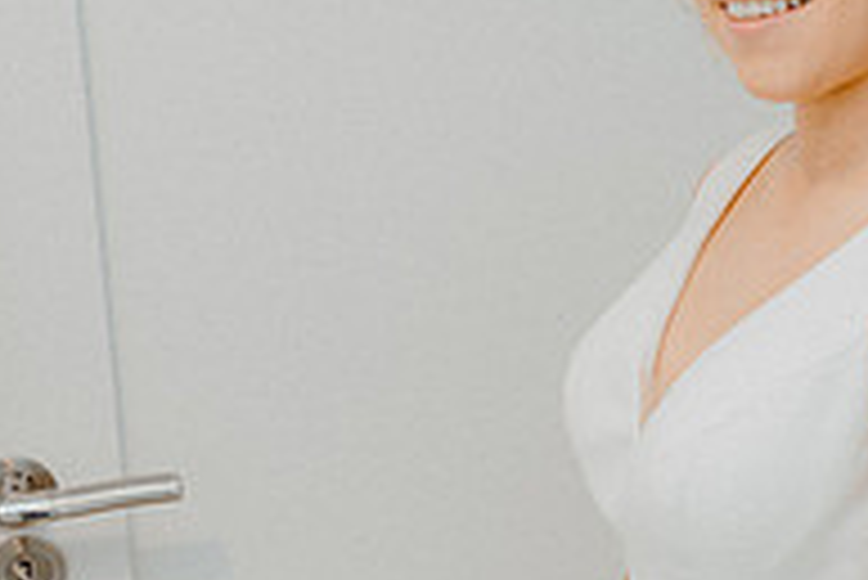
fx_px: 1737
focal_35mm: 72
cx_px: 1106
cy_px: 357
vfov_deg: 18.9
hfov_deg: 24.7
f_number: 3.5
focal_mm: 24
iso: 640
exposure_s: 1/160
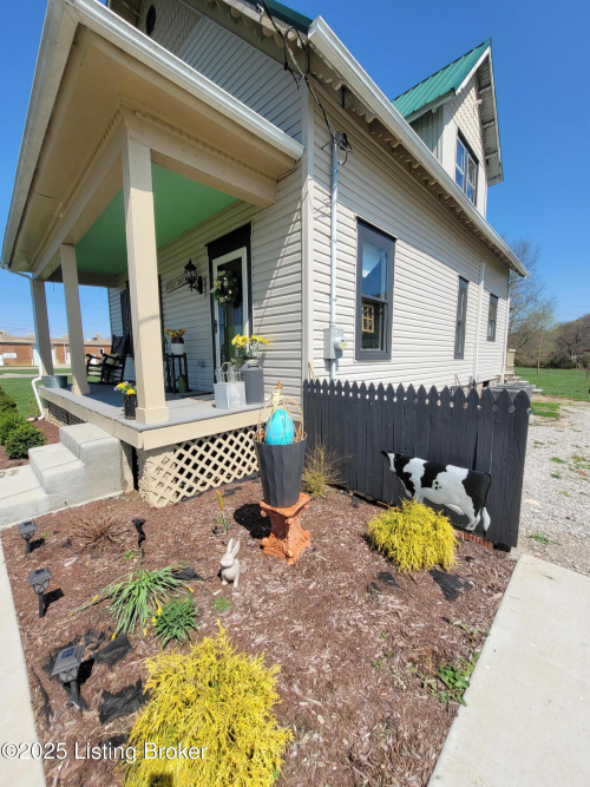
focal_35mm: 13
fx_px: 296
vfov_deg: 106.2
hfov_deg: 89.9
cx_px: 295
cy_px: 394
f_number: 2.2
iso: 40
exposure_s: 1/1449
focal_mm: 1.74
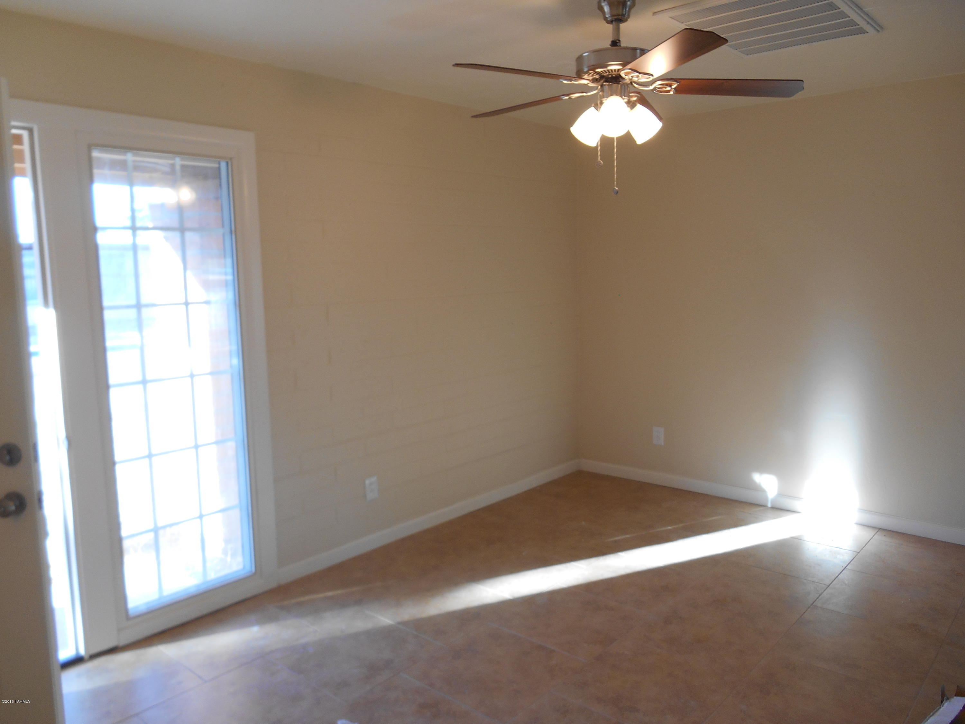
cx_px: 482
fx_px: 725
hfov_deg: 67.3
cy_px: 362
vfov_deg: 53.1
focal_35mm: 26
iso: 80
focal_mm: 4.7
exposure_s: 1/30
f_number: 3.4
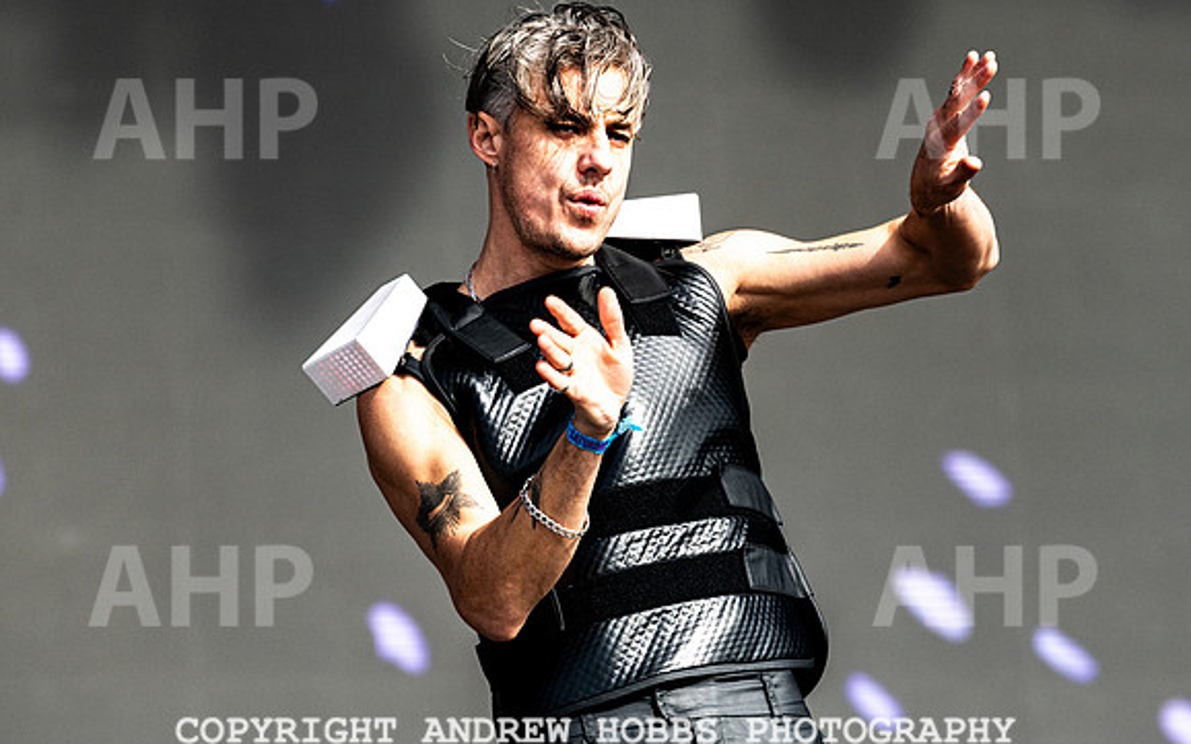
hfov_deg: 7.5
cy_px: 217
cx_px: 596
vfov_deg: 4.7
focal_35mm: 280
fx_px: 9087
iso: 250
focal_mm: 200
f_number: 4.5
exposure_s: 1/4000
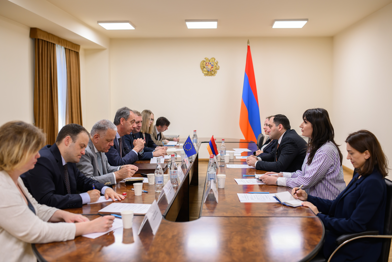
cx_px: 196
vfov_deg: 37.9
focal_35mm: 35
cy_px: 131
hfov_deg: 54.4
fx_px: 381
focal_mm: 35
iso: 800
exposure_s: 1/200
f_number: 2.5
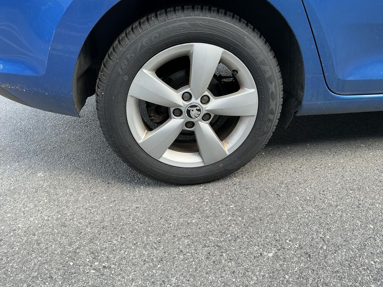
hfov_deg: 63.4
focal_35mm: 28
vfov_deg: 49.7
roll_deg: +3.2
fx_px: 310
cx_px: 192
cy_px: 144
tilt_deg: -30.6
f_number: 1.8
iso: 20
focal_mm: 3
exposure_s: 1/182
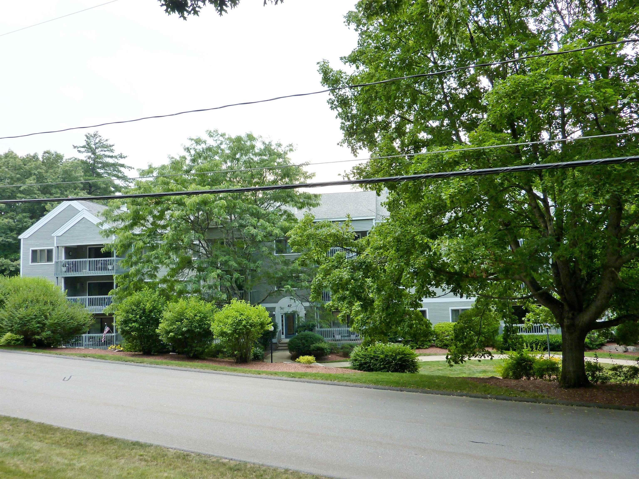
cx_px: 320
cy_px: 240
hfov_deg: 69.4
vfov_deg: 54.9
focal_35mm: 25
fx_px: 461
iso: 125
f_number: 4
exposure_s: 1/100
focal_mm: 4.1
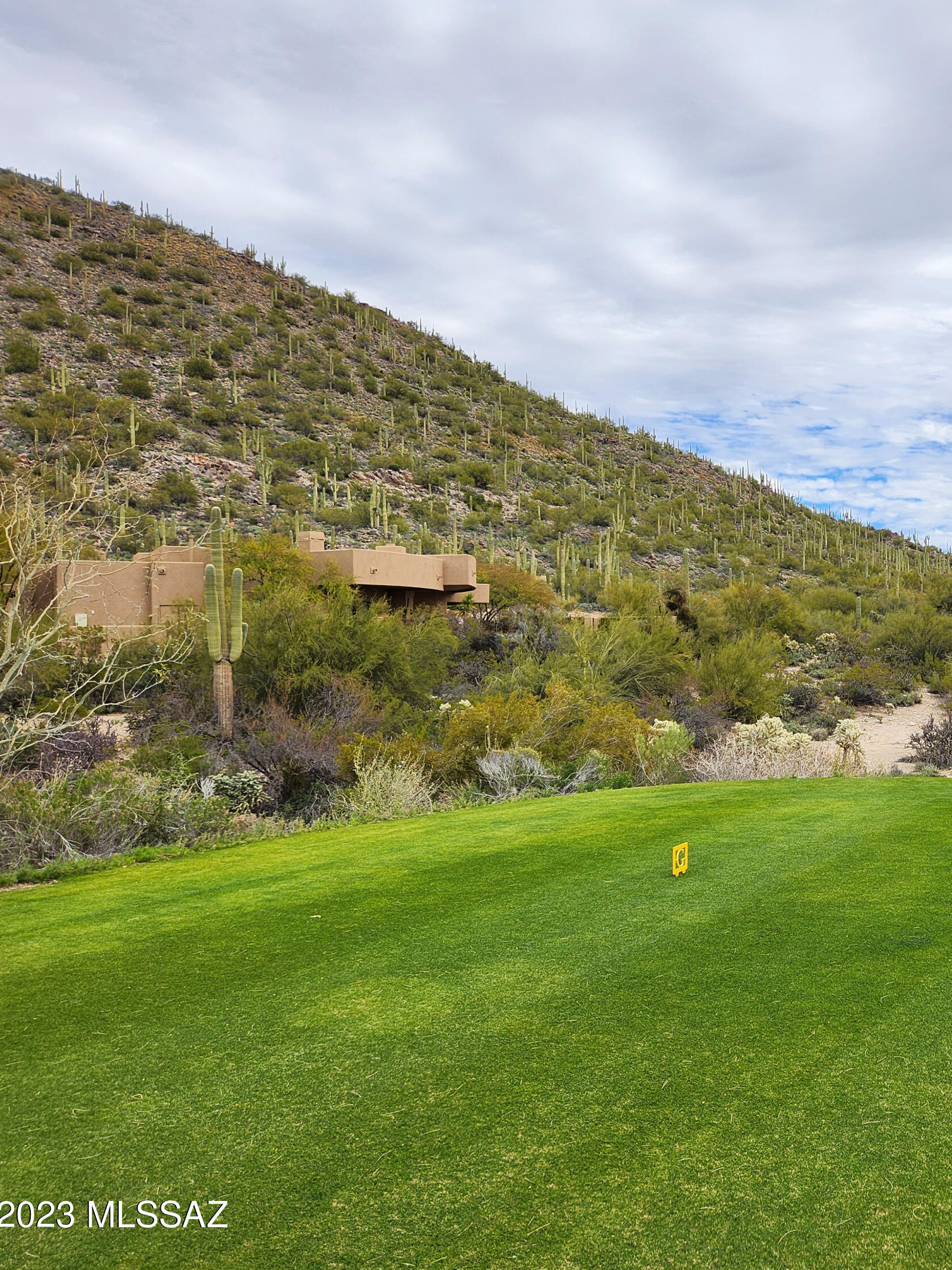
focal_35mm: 31
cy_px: 632
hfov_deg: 42.4
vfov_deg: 58.4
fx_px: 1137
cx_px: 822
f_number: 1.8
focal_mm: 5.4
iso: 20
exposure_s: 1/2259
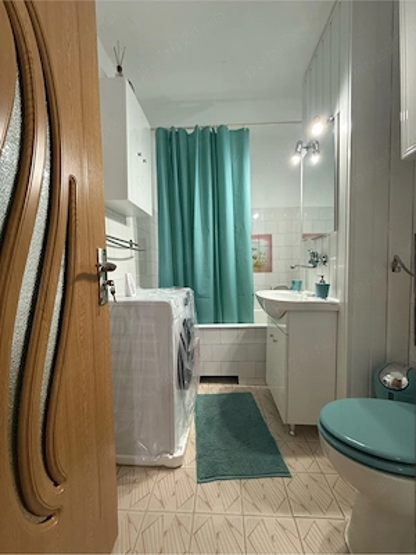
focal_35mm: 14
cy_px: 278
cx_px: 208
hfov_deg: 85.7
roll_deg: +1.8
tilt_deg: -0.3
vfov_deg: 102.1
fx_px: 224
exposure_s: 1/50
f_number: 2.2
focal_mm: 2.22
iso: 250
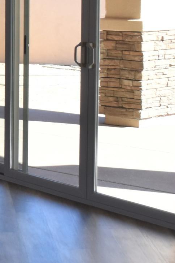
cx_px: -209
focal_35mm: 136
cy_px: 36
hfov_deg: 9.3
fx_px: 992
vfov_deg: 14.9
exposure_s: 1/200
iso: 400
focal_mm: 22
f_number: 7.1
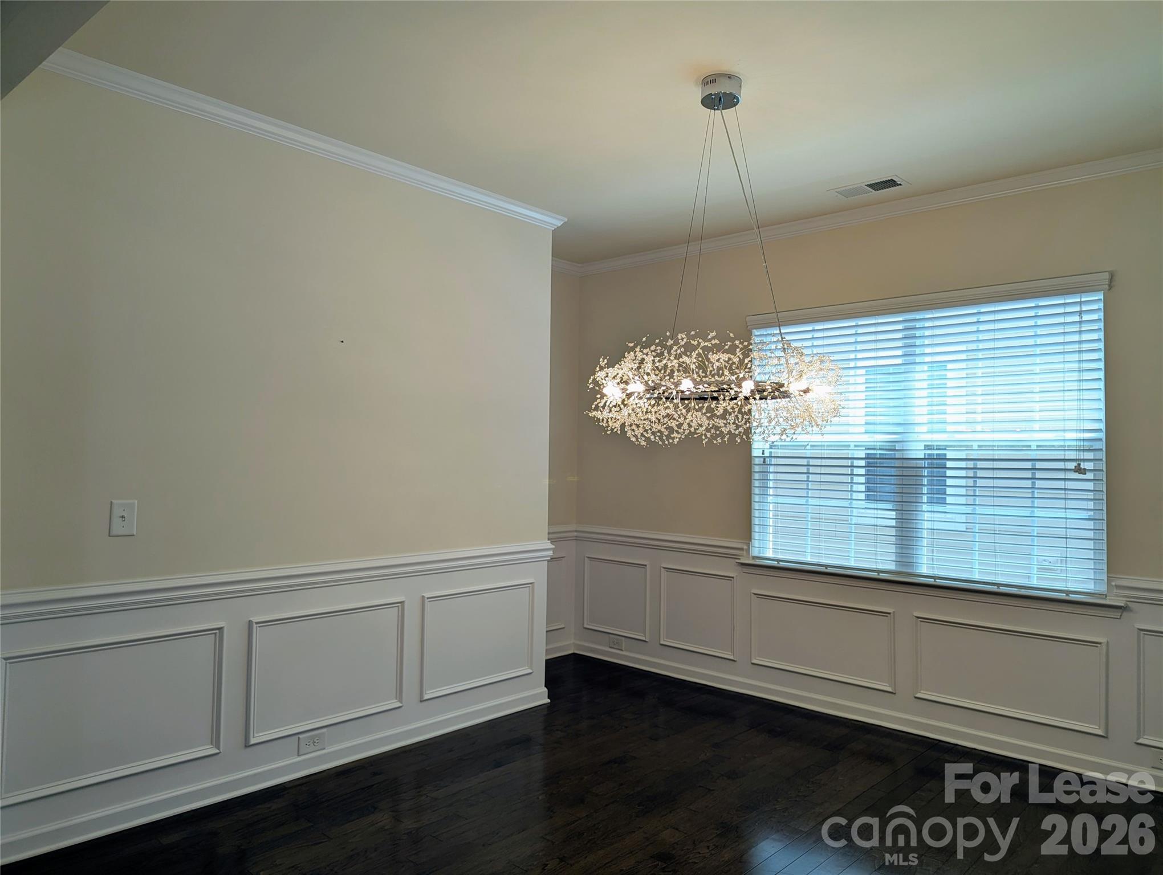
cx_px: 582
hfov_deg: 71.5
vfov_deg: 56.9
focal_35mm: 24
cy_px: 438
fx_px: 807
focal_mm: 6.81
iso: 42
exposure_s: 1/120
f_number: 1.85
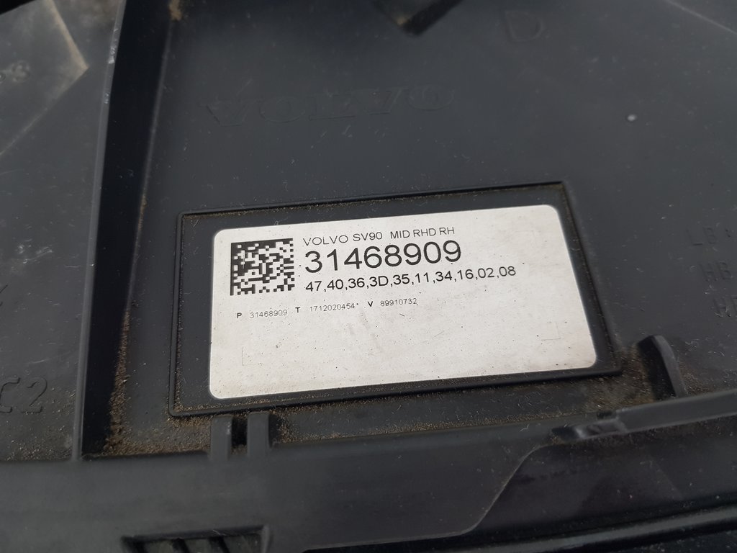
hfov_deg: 67.3
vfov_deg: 53.1
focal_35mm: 26
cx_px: 368
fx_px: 554
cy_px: 276
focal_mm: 4.2
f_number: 1.7
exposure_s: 1/100
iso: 125
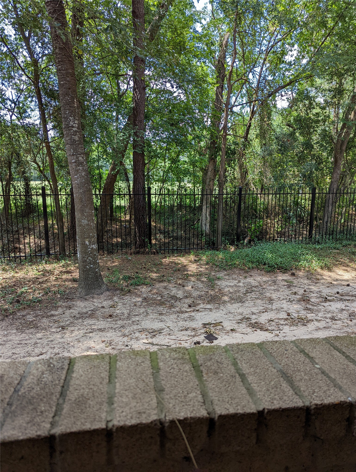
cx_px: 178
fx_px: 328
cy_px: 236
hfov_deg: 57.0
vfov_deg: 71.5
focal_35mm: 24
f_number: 1.85
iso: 36
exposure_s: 1/351
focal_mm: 6.81
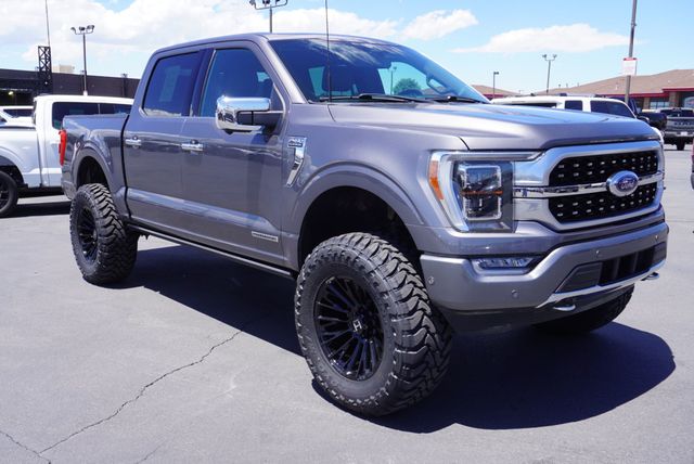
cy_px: 232
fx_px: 637
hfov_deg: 57.2
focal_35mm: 33
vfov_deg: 40.0
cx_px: 347
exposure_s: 1/125
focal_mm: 22
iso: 100
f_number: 9
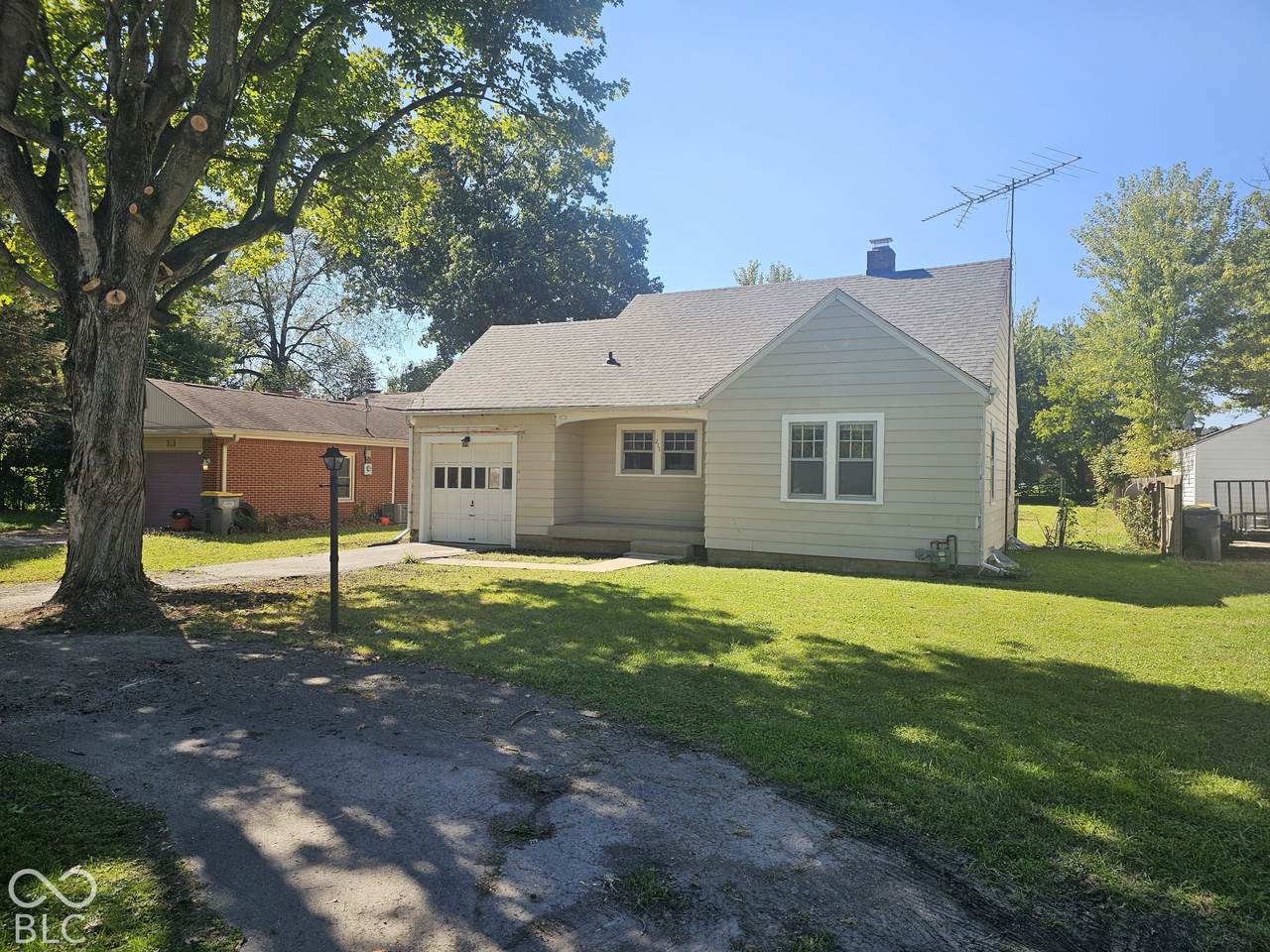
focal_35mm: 23
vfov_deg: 58.9
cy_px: 476
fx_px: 844
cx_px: 635
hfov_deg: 73.9
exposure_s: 1/351
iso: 10
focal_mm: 6.3
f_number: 1.7
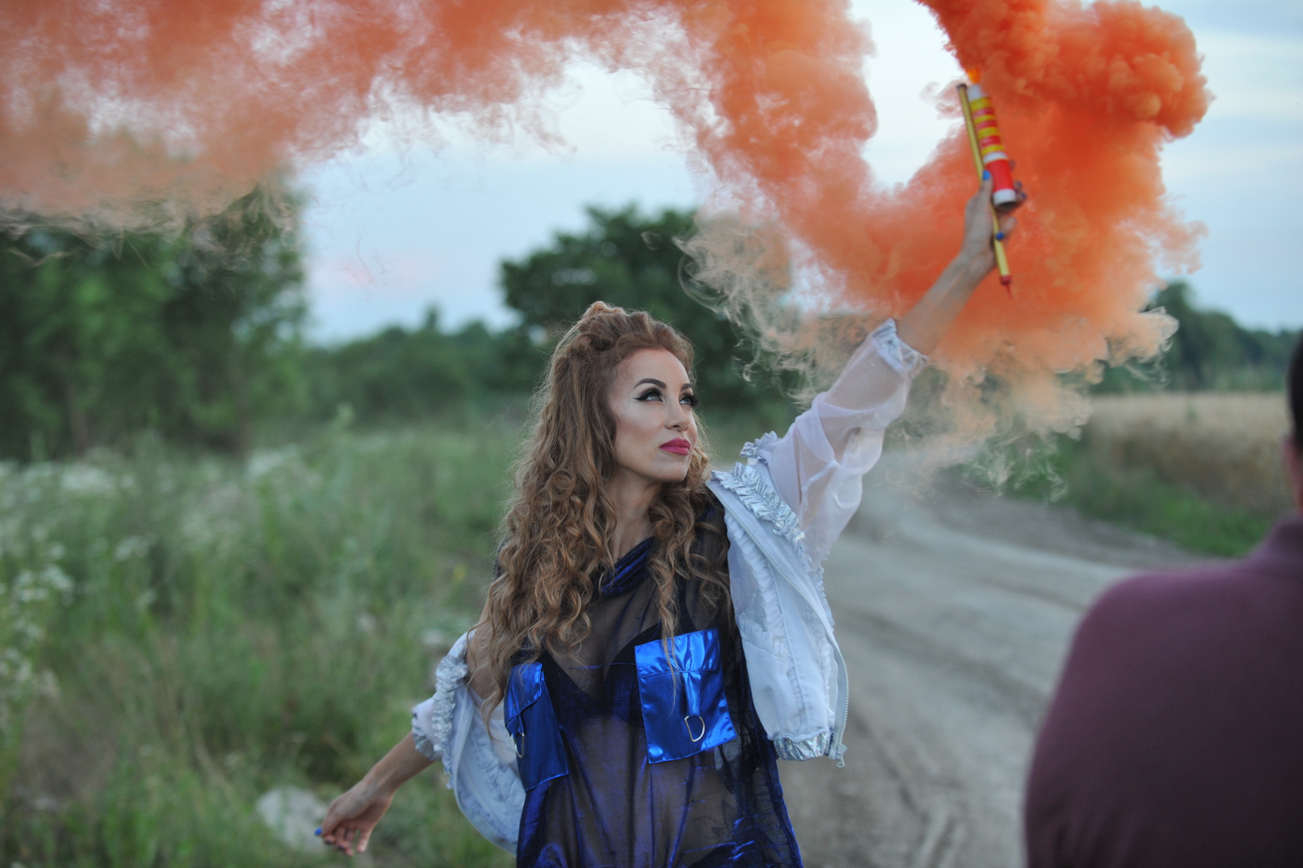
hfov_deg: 28.9
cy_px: 434
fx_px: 2532
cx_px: 652
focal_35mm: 70
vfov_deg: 19.4
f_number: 3.5
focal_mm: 70
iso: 1000
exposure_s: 1/100
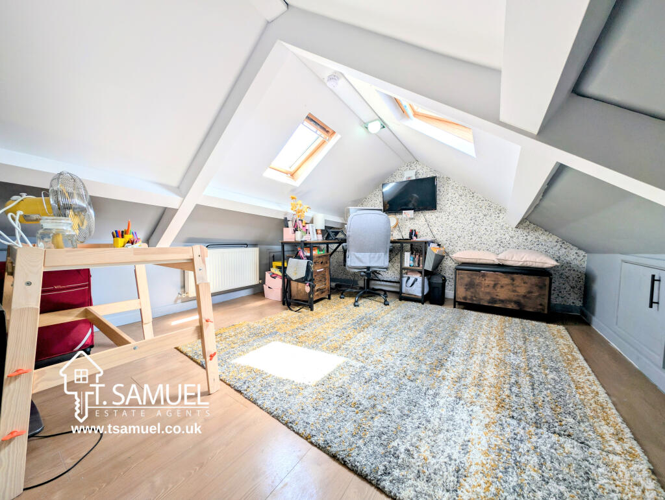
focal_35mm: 12
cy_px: 250
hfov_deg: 110.5
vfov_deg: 94.6
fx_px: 231
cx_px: 332
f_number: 1.95
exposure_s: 1/109
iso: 63
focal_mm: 2.23
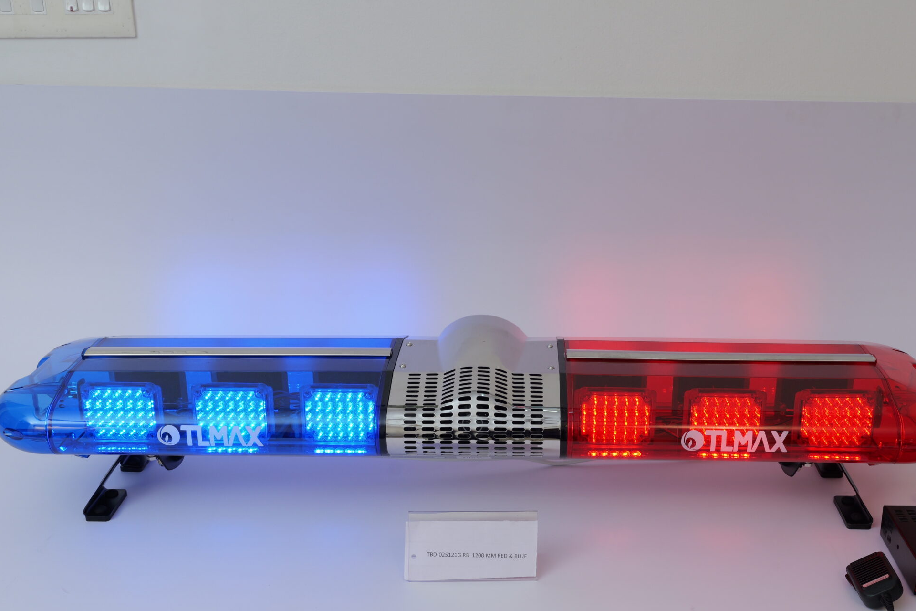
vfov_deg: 30.4
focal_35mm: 44
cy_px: 380
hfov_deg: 44.4
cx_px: 518
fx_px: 1119
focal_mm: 33
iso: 640
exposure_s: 1/160
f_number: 11
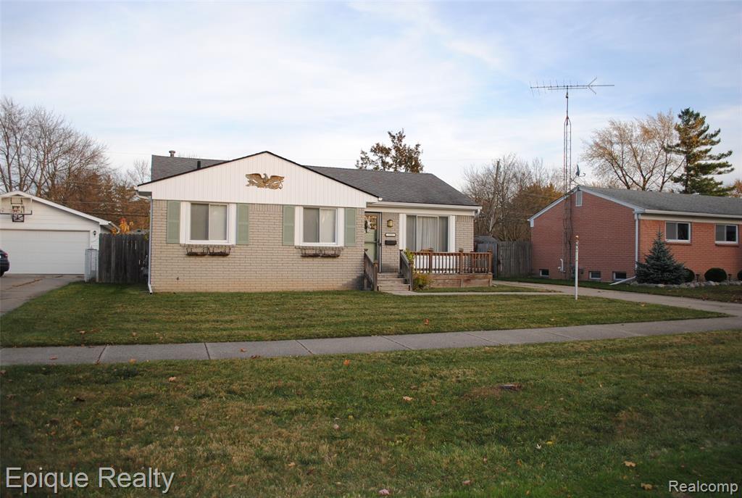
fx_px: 558
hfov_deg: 67.3
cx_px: 371
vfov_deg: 48.1
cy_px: 249
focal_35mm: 27
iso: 100
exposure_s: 1/125
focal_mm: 18
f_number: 3.5
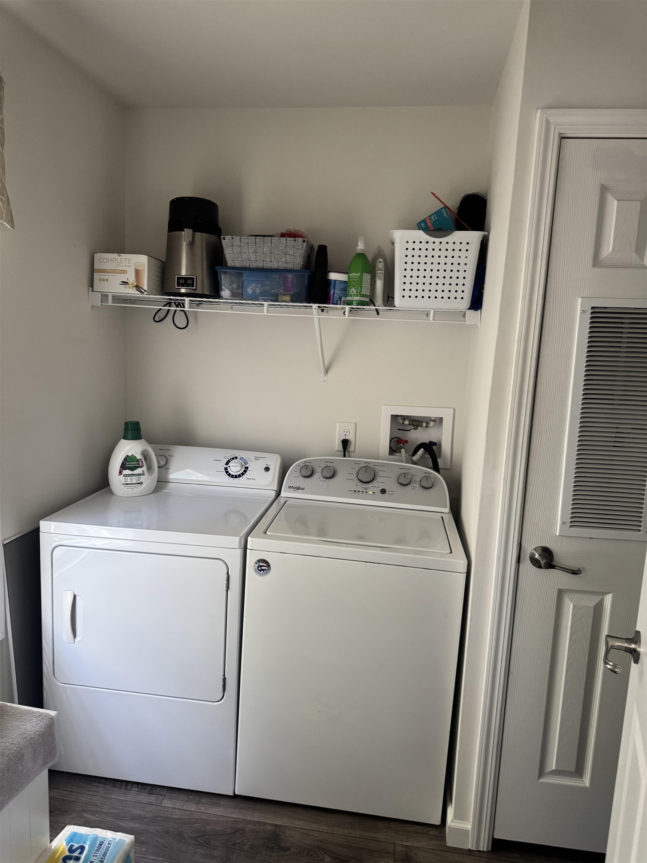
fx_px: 598
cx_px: 324
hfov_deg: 56.8
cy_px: 432
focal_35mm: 24
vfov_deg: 71.6
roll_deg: -2.6
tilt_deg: -9.1
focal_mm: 6.76
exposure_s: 1/60
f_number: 1.78
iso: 250
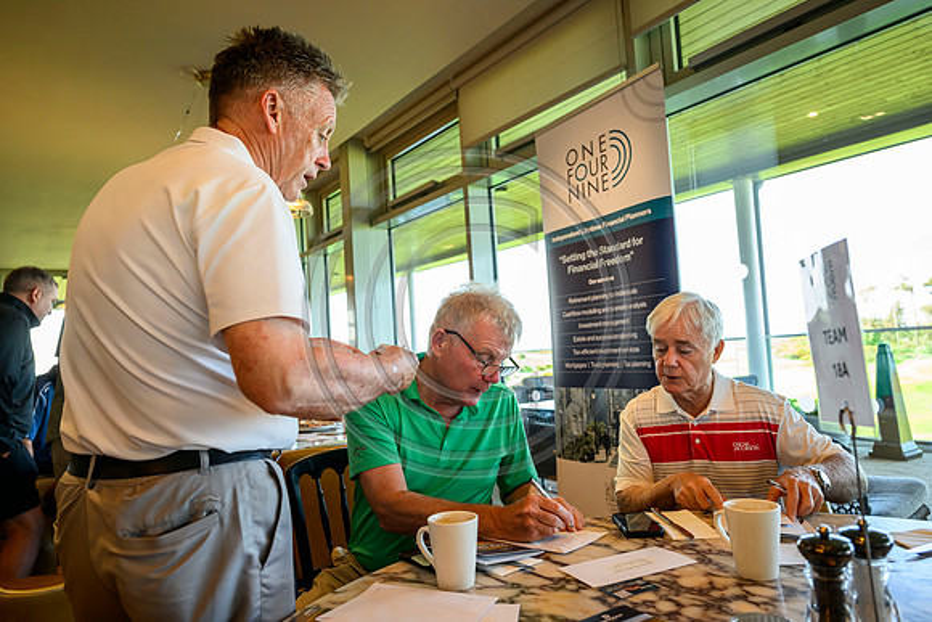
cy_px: 311
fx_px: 621
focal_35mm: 24
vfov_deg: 53.2
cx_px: 466
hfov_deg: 73.7
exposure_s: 1/400
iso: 2000
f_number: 4
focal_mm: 24
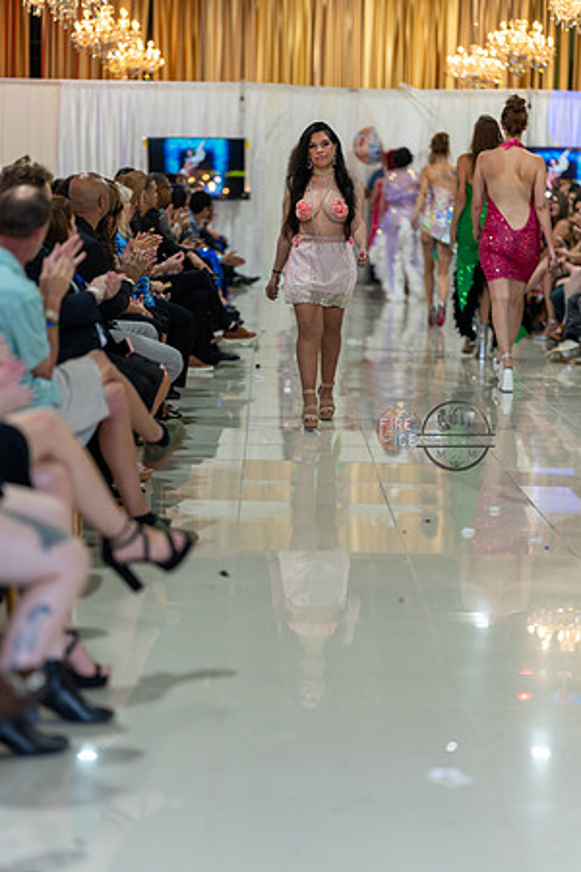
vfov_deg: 23.9
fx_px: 2058
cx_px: 290
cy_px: 436
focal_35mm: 85
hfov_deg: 16.1
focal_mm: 85
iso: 100
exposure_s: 1/160
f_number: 1.4
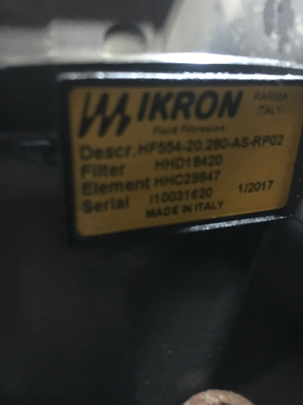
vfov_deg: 61.7
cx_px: 152
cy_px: 202
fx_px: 338
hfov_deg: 48.2
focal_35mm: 29
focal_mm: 4.15
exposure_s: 1/17
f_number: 2.2
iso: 800
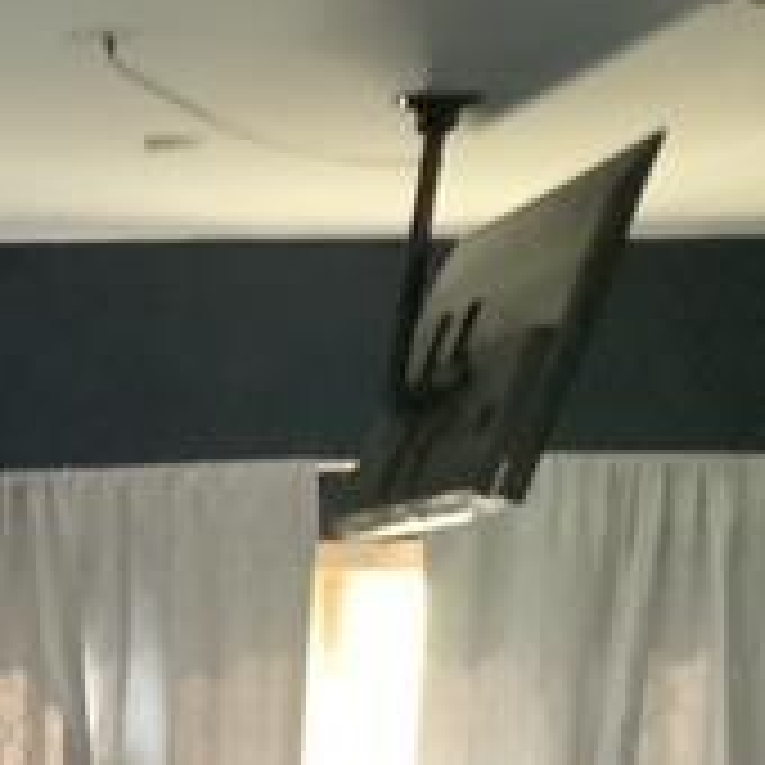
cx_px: -360
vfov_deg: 15.9
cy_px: 1040
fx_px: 2575
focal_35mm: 103
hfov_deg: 15.6
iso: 640
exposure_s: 1/24
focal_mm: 3.3
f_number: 2.4
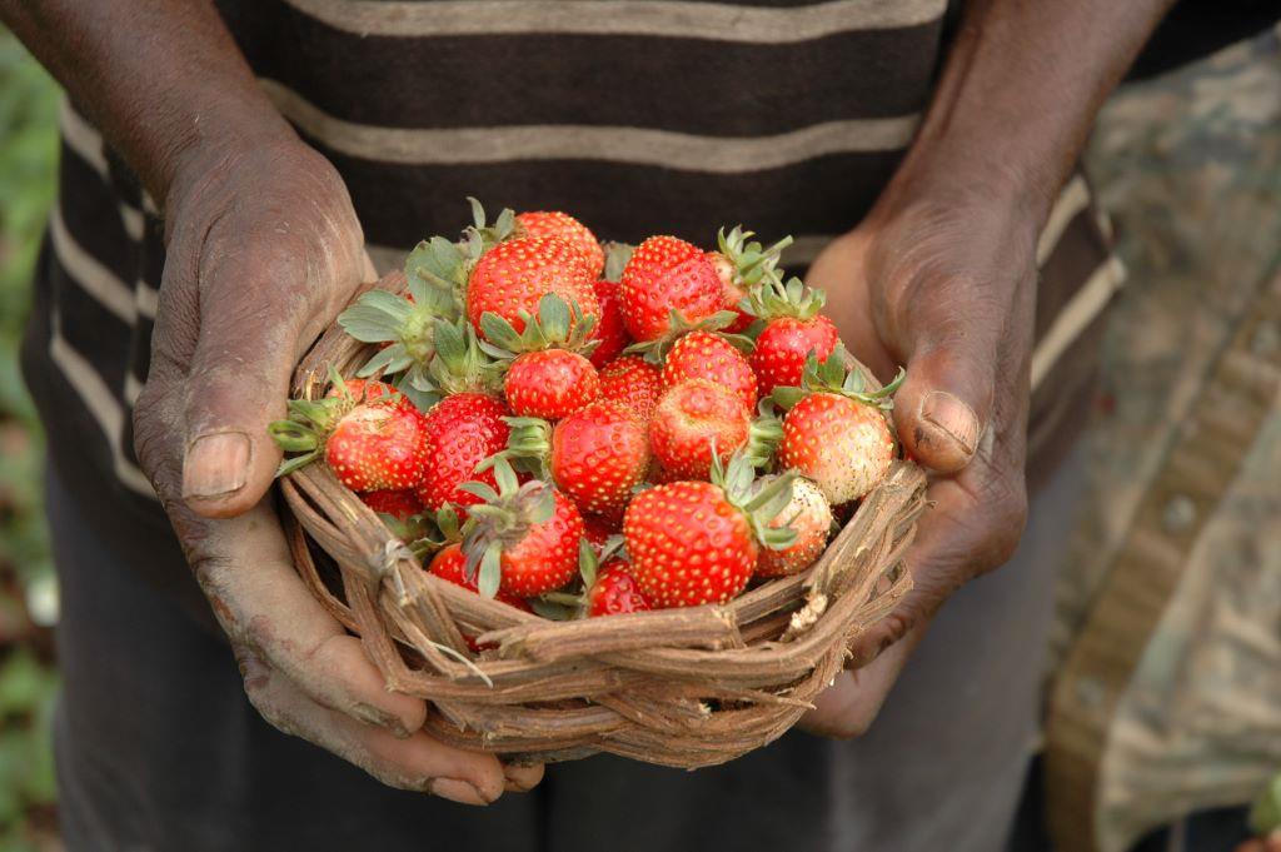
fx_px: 2987
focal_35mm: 84
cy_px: 426
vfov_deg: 16.2
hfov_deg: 24.2
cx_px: 640
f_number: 5
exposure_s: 1/400
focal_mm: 56
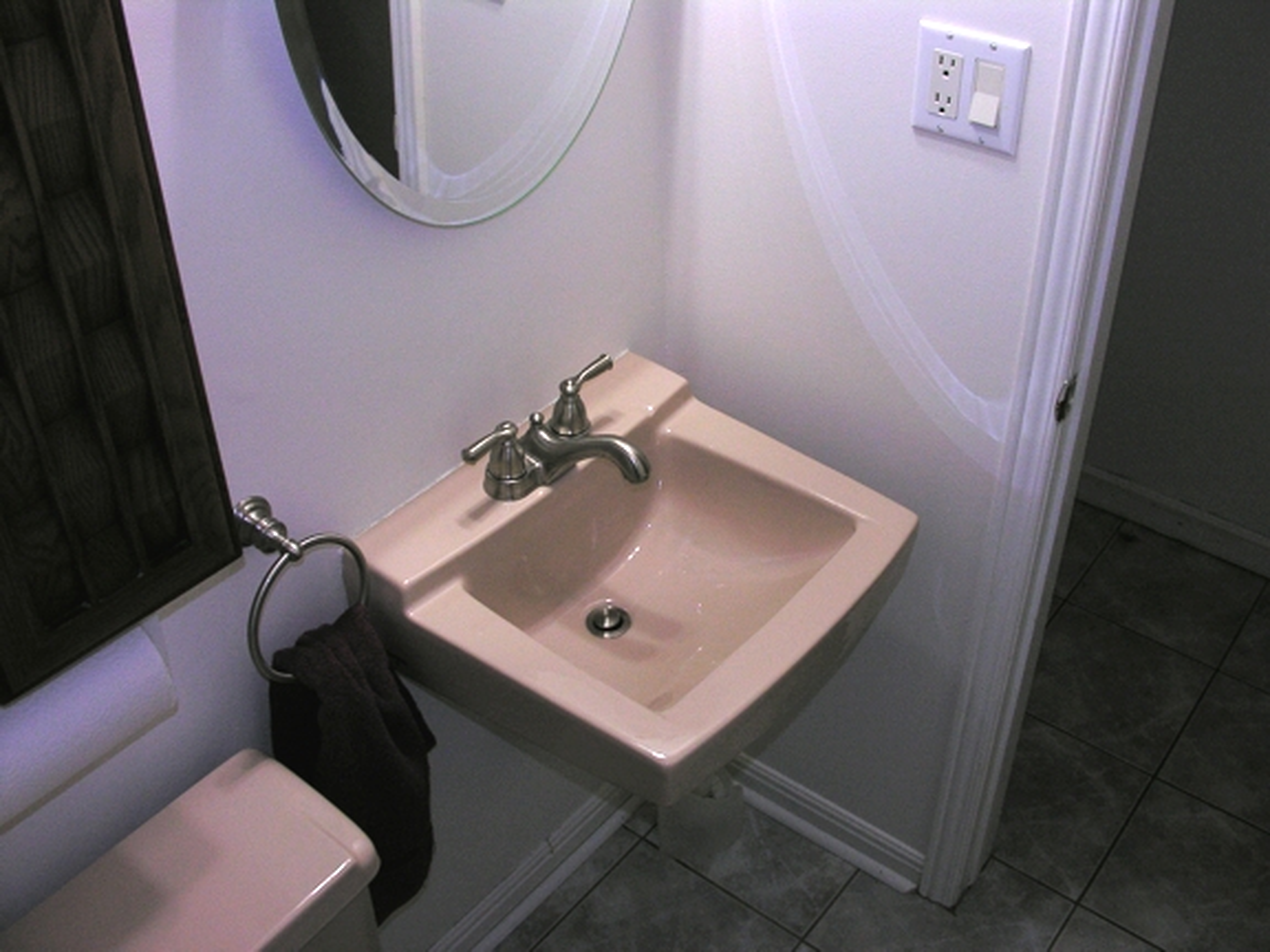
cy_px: 476
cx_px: 635
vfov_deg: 40.7
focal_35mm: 35
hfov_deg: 52.6
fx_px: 1284
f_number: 4
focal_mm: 8.9
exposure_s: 1/68.3
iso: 100
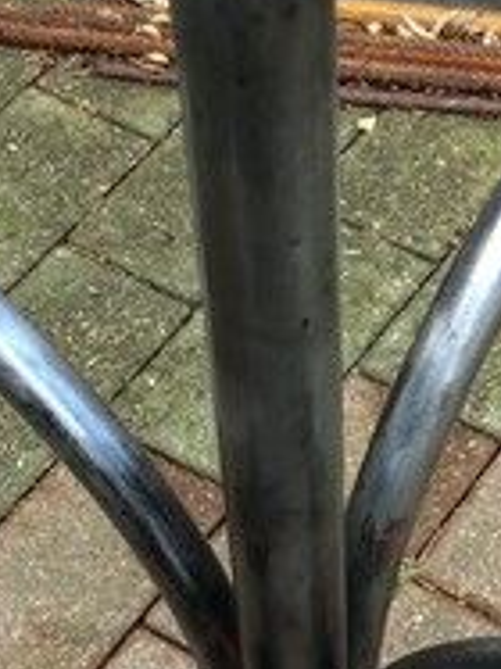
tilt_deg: -59.7
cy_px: 676
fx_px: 1797
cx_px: 361
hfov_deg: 15.8
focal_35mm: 93
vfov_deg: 20.4
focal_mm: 4.15
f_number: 2.2
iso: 40
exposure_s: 1/100
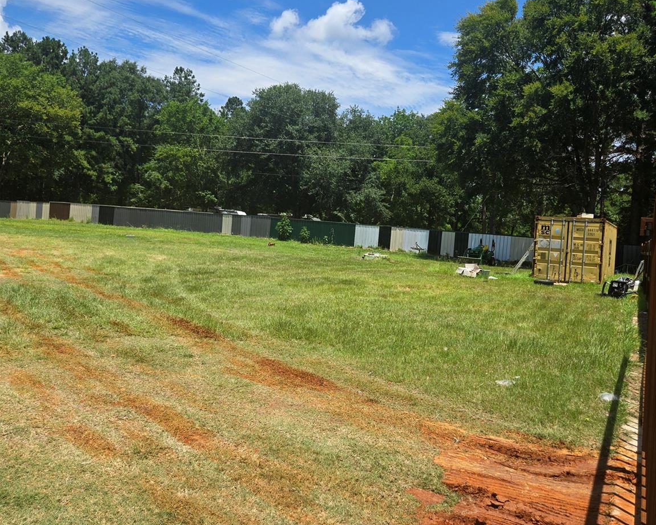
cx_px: 328
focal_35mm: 30
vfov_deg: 48.5
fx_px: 583
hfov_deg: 58.8
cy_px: 236
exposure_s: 1/1941
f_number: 1.8
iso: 25
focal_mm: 5.4
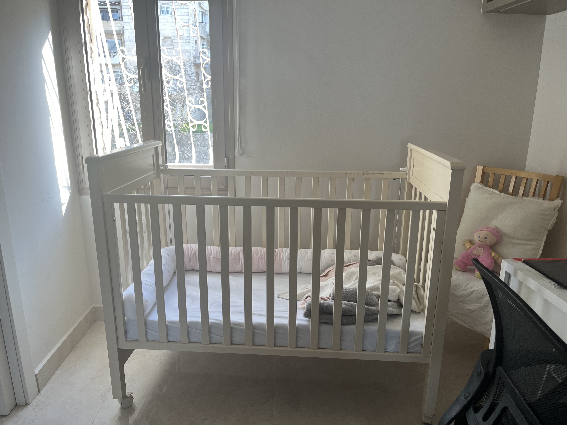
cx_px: 284
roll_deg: -0.6
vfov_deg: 53.1
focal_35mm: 26
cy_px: 212
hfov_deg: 67.3
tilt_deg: -16.1
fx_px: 426
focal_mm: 5.1
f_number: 1.6
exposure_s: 1/121
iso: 50
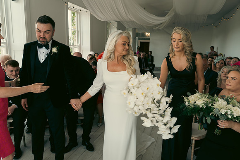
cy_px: 80
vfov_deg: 48.0
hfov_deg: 67.4
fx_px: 180
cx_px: 120
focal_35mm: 27
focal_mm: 27
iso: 250
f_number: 3.5
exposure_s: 1/160
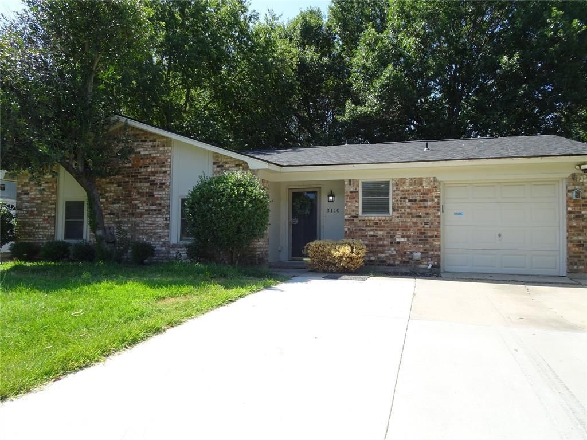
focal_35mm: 24
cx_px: 294
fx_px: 407
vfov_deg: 56.8
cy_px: 220
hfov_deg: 71.6
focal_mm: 4.1
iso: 80
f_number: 3.5
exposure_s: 1/400
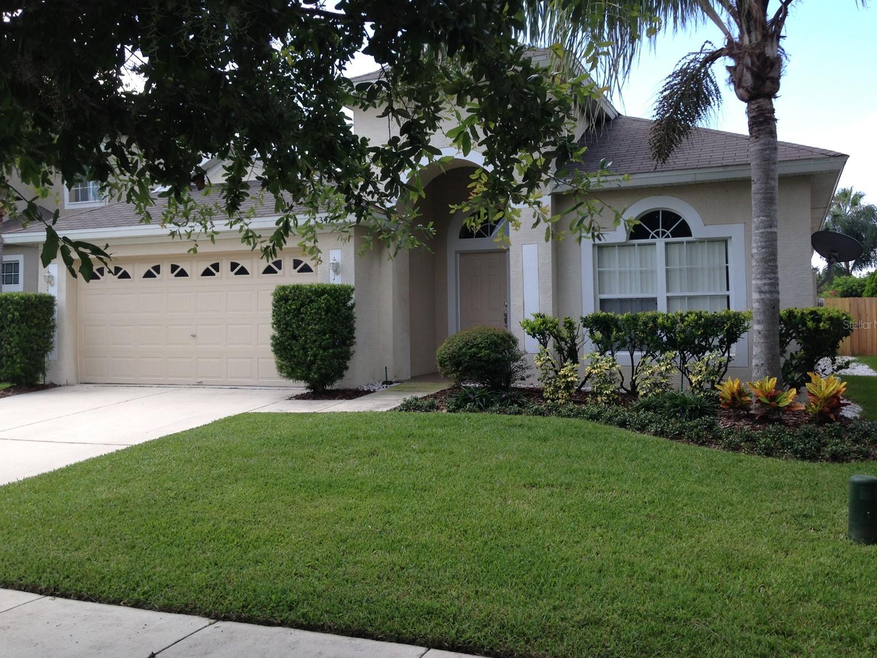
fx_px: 861
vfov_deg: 41.8
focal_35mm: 34
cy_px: 324
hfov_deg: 54.0
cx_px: 444
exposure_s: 1/417
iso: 50
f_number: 2.4
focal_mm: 4.13
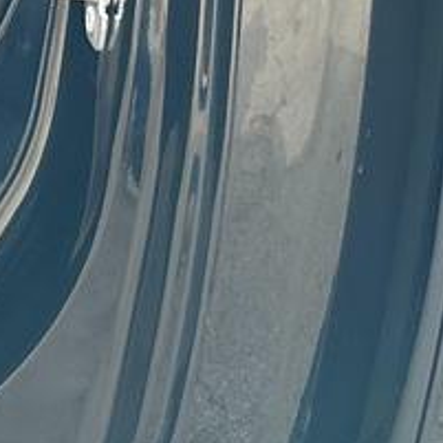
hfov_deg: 10.7
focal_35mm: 135
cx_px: -683
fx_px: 1955
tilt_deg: -8.1
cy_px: -430
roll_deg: +0.0
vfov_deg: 11.7
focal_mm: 6.86
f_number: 1.78
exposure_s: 1/221
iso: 80
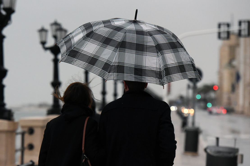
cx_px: 112
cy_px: 71
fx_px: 1243
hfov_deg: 11.5
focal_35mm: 179
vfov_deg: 7.7
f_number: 5
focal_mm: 155
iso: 3200
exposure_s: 1/4000
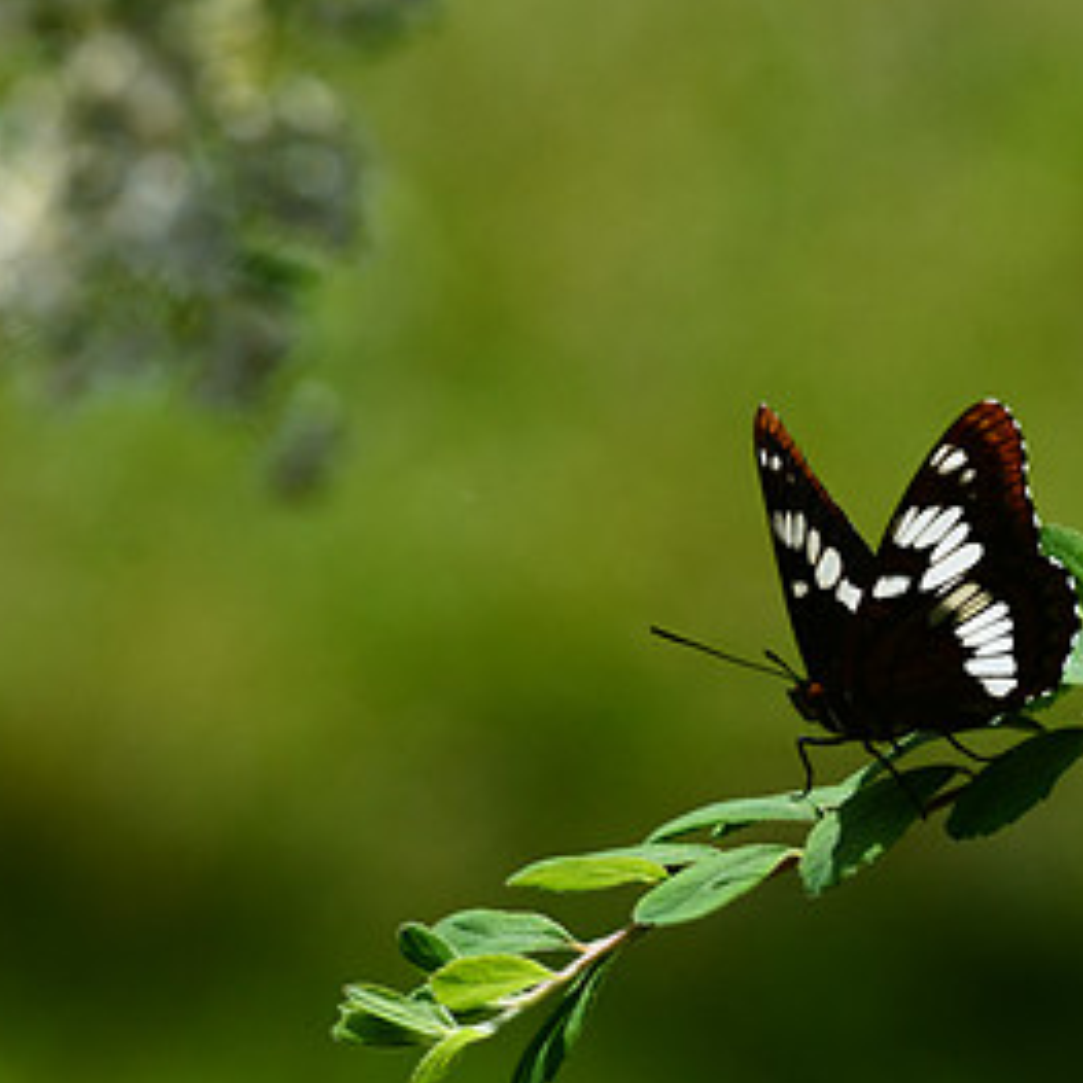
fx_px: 29839
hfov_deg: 2.1
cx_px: 935
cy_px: 589
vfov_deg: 2.1
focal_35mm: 843
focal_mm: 300
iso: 200
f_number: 10
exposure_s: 1/250
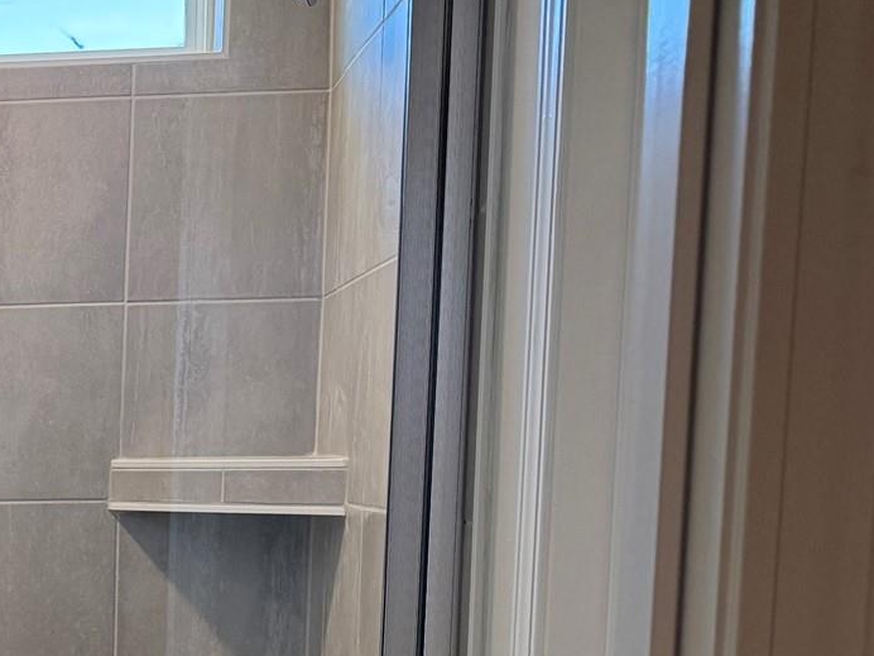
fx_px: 1793
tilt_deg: -7.4
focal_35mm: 71
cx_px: -274
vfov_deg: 19.9
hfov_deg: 23.9
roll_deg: -0.2
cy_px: 704
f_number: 1.78
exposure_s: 1/145
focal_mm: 6.76
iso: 200
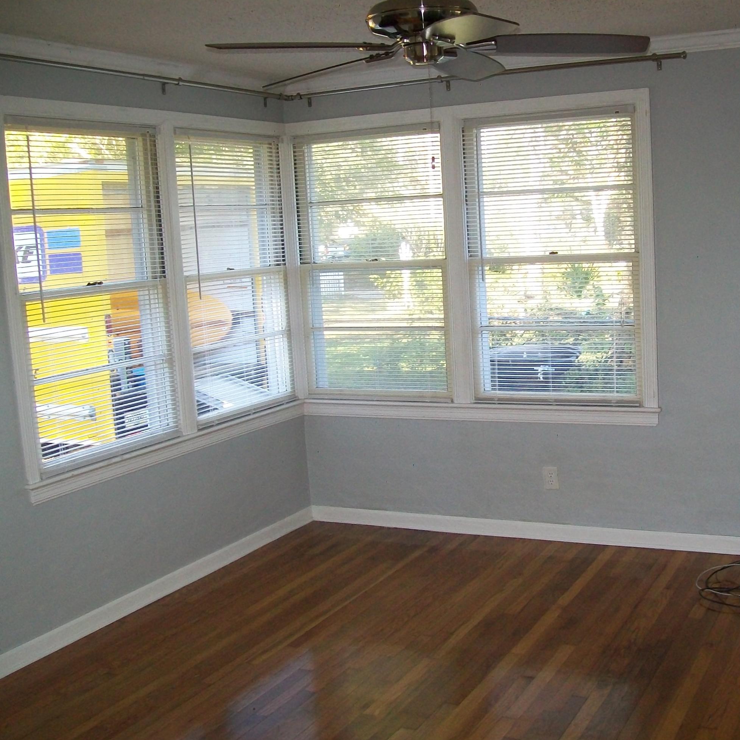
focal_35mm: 41
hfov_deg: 40.7
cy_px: 377
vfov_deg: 40.9
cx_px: 456
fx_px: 992
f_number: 2.7
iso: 160
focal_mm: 6.1
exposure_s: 1/80
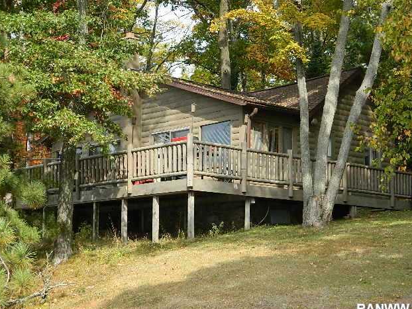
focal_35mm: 72
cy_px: 158
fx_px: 857
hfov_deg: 27.0
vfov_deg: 20.5
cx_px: 202
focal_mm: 12.6
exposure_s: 1/200
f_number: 4
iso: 80
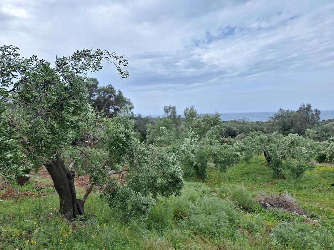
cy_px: 125
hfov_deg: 73.9
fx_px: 222
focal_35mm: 23
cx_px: 167
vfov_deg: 58.9
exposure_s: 1/1898
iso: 40
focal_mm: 5.54
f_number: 1.8
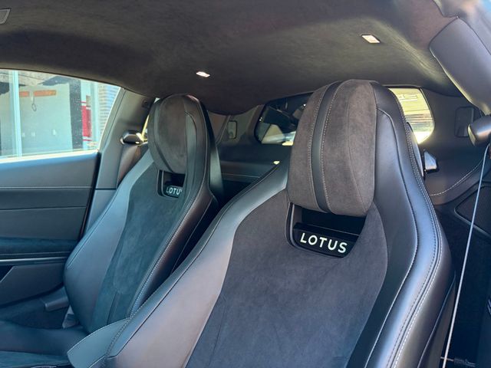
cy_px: 184
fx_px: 369
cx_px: 246
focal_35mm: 26
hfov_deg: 67.3
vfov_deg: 53.1
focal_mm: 5.96
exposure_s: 1/60
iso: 160
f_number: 1.6
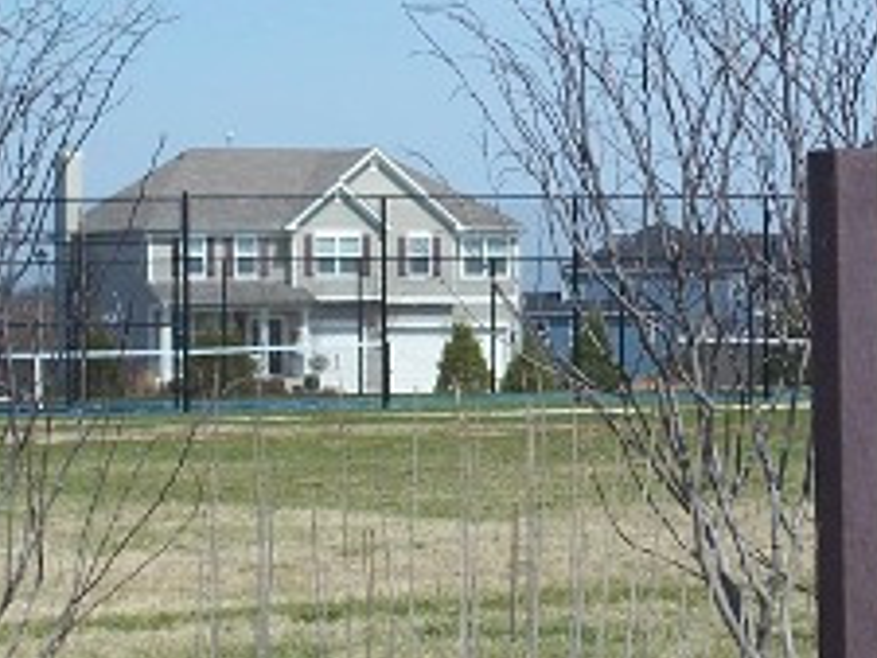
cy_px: 323
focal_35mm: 199
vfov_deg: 7.5
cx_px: 803
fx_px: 5044
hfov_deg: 9.9
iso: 64
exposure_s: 1/400
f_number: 4.5
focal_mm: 14.7
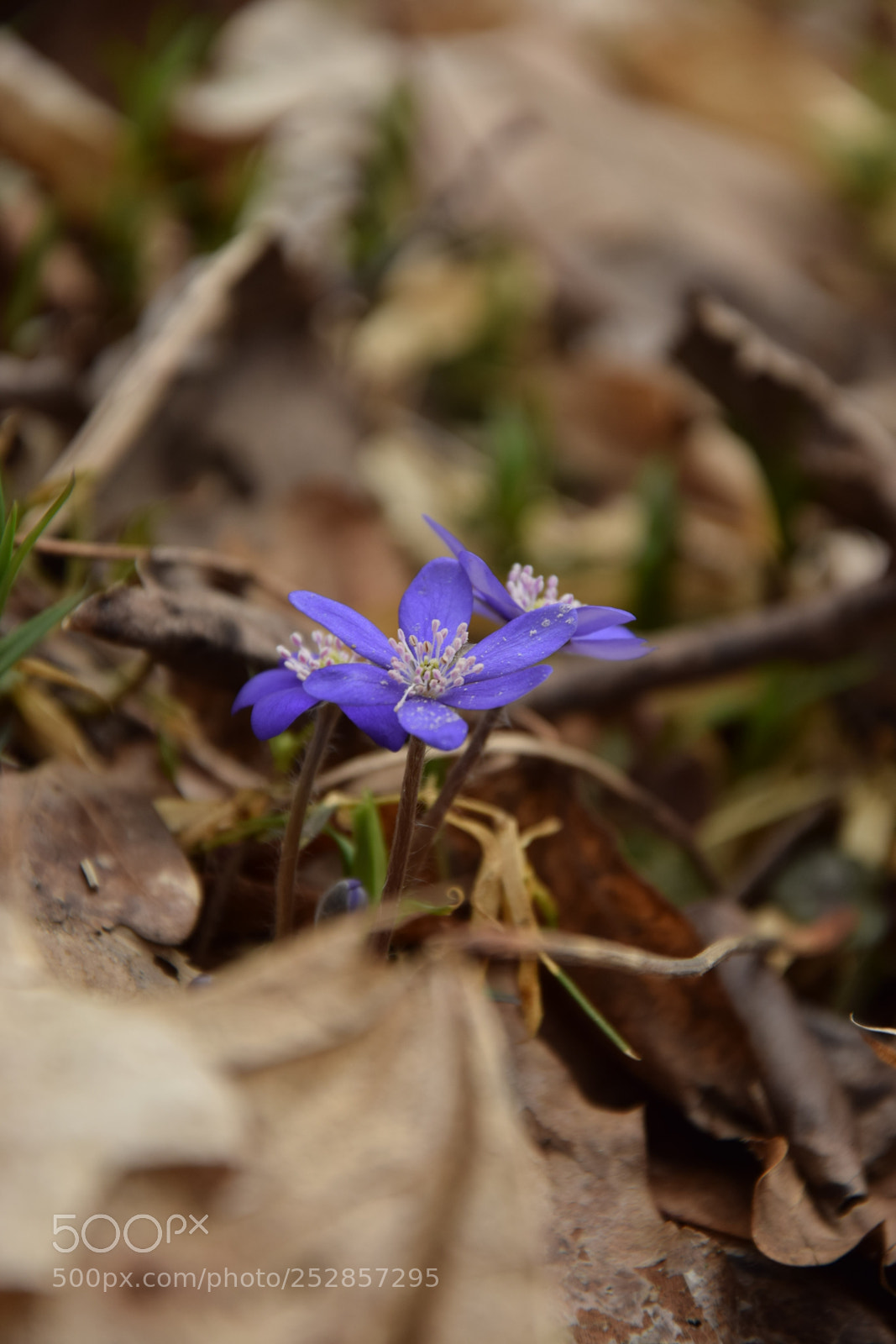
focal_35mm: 158
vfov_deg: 13.0
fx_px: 5878
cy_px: 672
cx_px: 448
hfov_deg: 8.7
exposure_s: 1/200
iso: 160
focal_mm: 105
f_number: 5.6
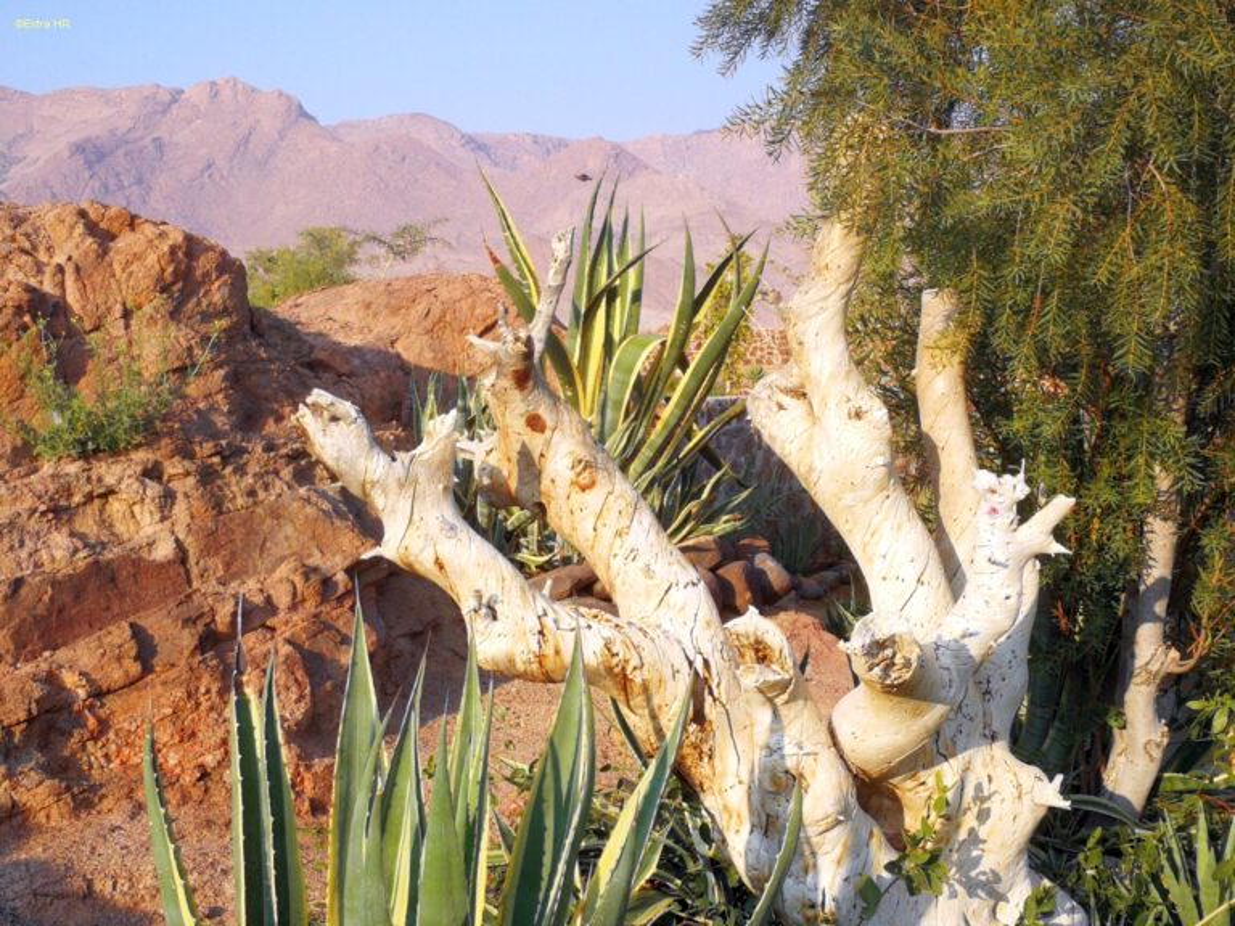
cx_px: 618
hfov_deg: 35.5
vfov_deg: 27.0
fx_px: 1927
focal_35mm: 54
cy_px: 463
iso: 50
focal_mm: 3.95
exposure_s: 1/402
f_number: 2.2
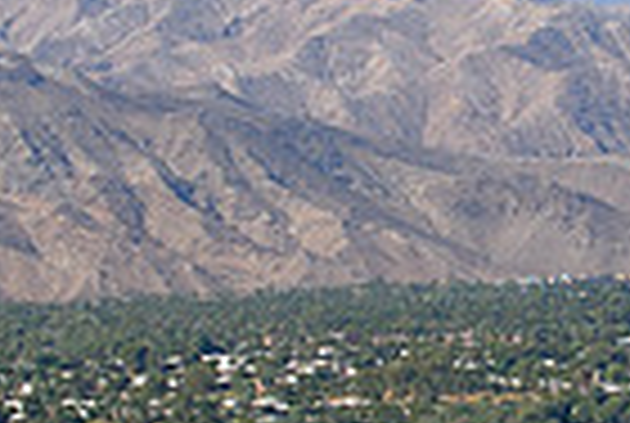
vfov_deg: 3.2
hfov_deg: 4.7
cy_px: 212
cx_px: 495
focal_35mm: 434
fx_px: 7611
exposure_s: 1/1500
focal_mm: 70
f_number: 5.6
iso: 200
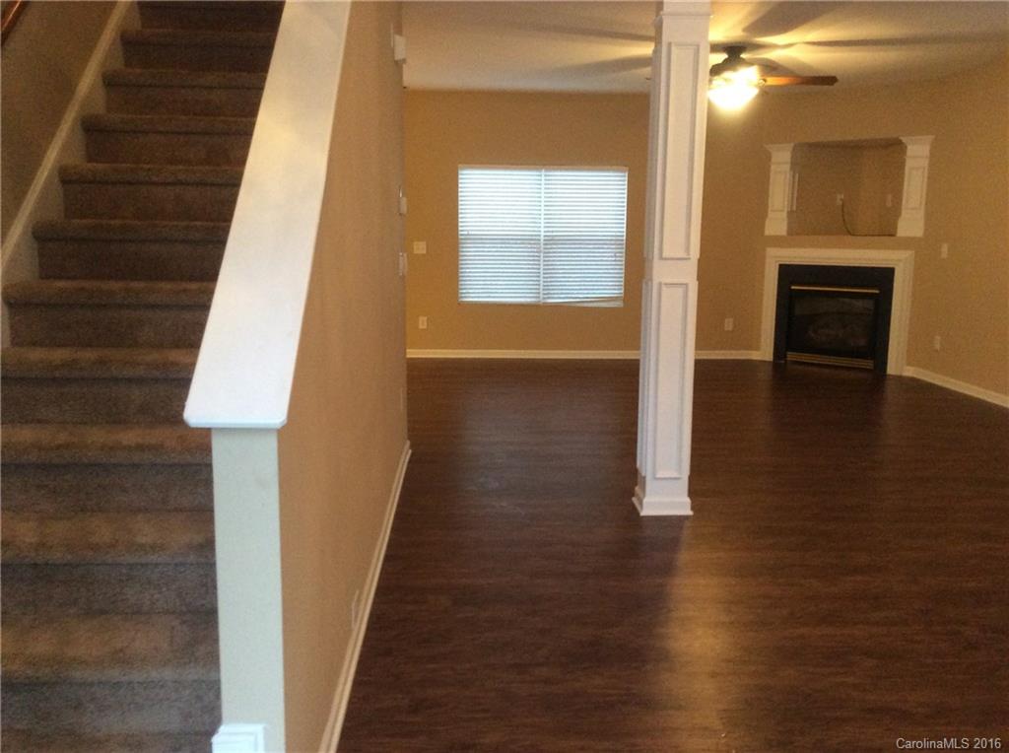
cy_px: 376
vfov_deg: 44.0
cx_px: 504
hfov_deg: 56.9
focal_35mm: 32
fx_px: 931
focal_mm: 3.3
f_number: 2.4
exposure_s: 1/24
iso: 200
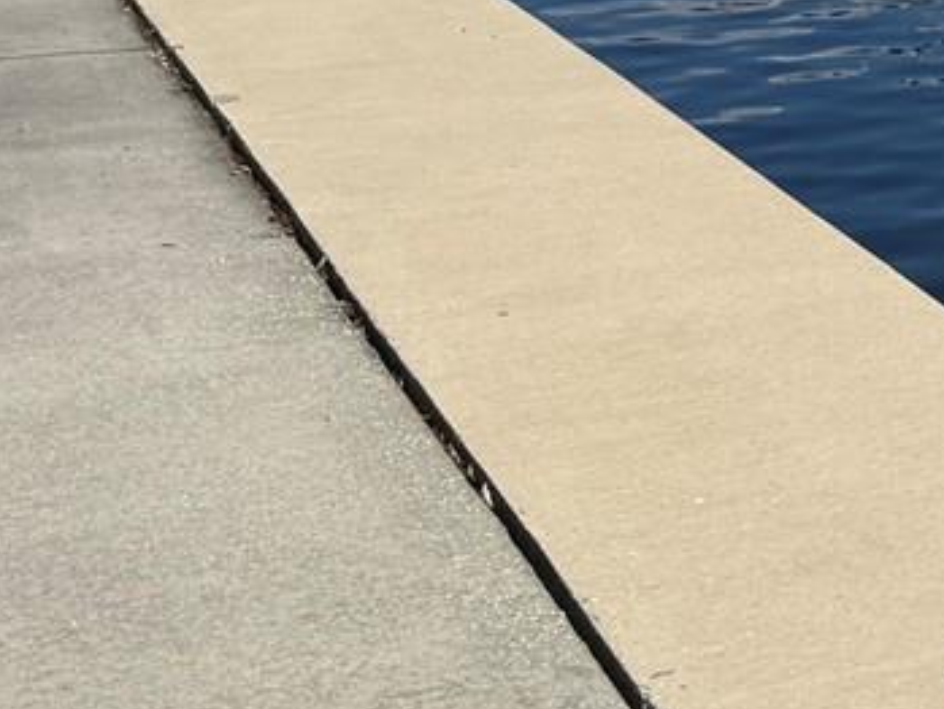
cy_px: -463
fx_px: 3001
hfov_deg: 15.9
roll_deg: -0.3
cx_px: 1547
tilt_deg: -0.1
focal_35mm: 110
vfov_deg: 12.6
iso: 80
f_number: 1.78
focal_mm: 6.76
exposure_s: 1/8130
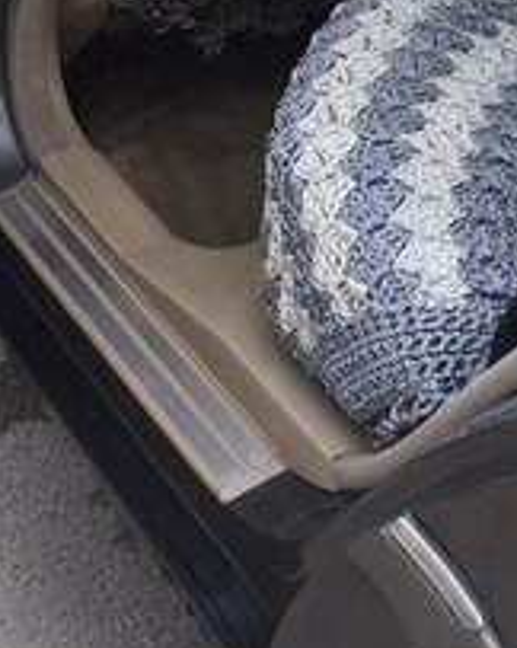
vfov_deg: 19.7
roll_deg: -1.6
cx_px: -29
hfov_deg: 16.3
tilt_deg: -29.2
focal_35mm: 92
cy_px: -101
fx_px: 1762
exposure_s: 1/176
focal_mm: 4.15
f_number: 2.2
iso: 32
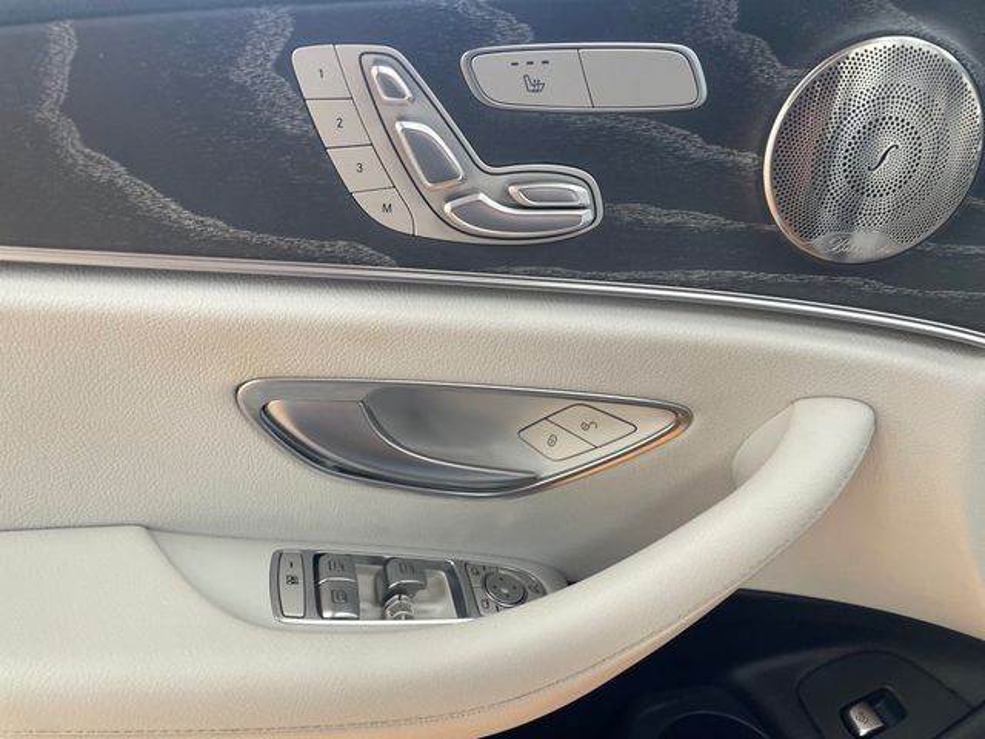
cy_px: 370
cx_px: 492
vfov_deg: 53.1
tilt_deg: -27.9
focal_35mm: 26
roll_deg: -1.5
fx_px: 740
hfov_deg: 67.3
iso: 100
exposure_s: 1/120
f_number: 1.6
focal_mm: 4.2
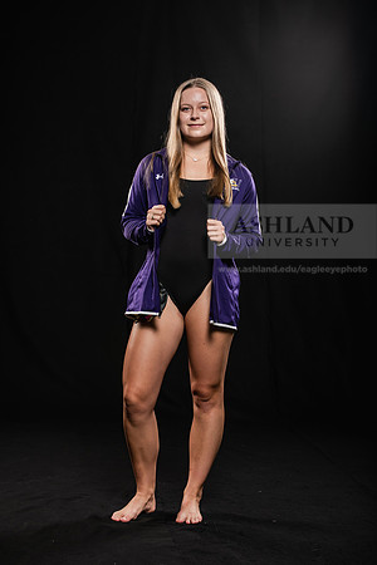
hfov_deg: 19.5
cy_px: 282
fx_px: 1099
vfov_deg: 28.8
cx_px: 188
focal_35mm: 70
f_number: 6.3
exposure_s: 1/250
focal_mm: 70
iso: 400
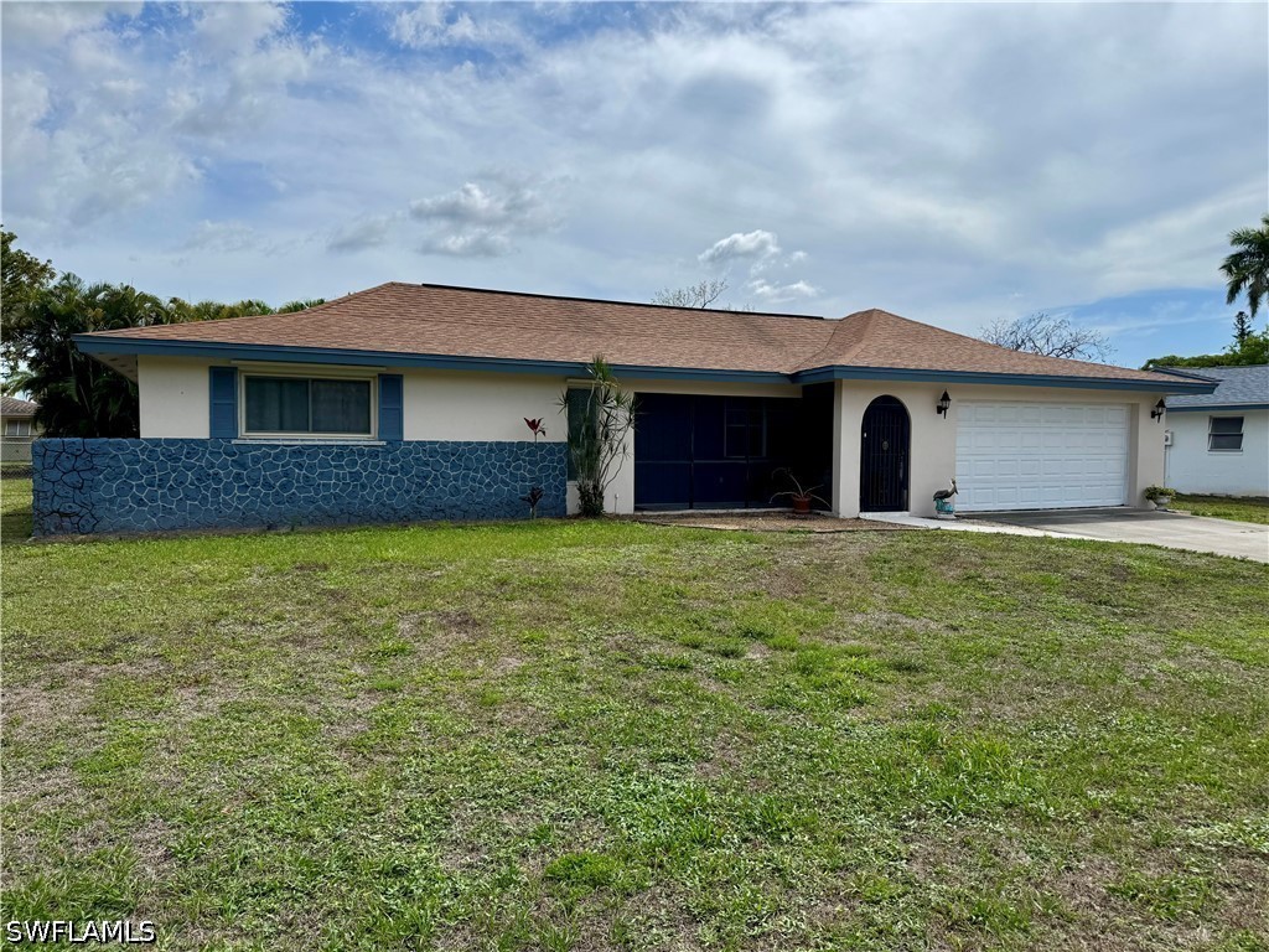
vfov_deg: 56.8
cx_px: 634
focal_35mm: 24
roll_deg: -0.6
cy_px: 476
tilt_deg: -3.1
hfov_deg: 71.6
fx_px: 880
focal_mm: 6.76
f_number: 1.78
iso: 80
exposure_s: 1/7937
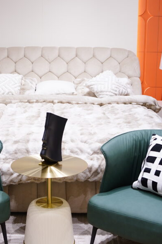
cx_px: 57
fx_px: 412
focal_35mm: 61
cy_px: 113
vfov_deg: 32.9
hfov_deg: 22.2
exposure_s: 1/50
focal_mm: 35
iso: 320
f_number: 3.5
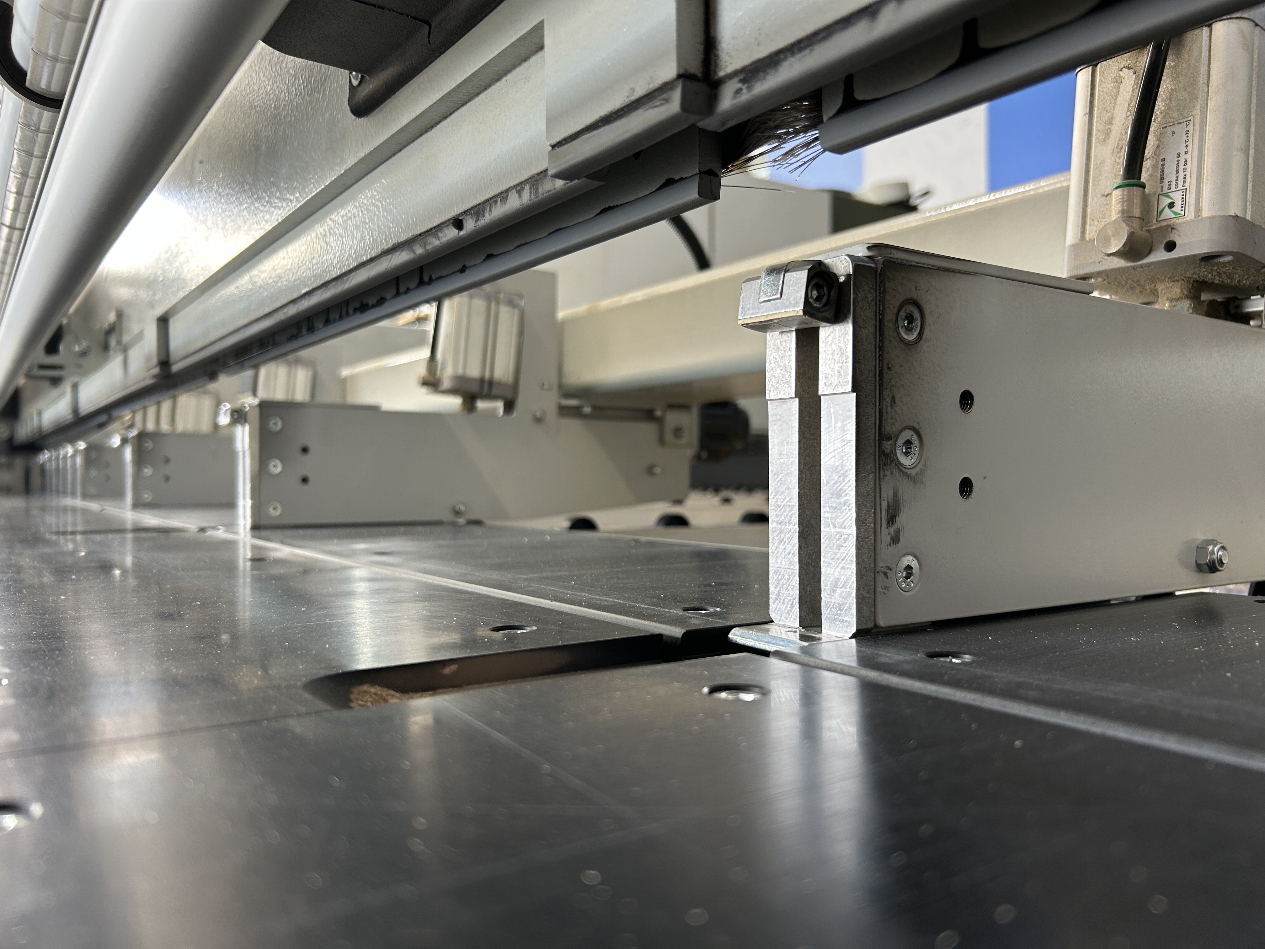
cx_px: 632
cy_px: 474
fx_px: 950
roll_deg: +0.4
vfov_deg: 53.1
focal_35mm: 26
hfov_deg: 67.3
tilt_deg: -0.3
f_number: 1.5
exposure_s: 1/50
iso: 64
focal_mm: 5.7
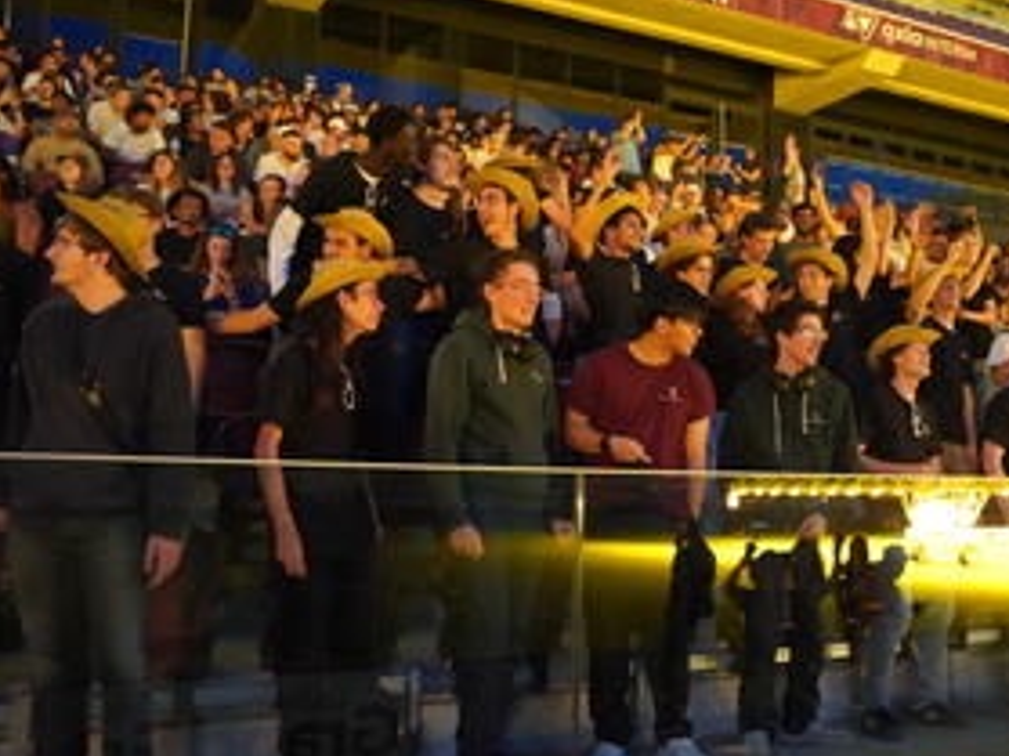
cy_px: 349
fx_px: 1198
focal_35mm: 41
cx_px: 716
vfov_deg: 35.0
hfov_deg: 44.6
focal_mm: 29.8
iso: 12800
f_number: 2.8
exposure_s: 1/100
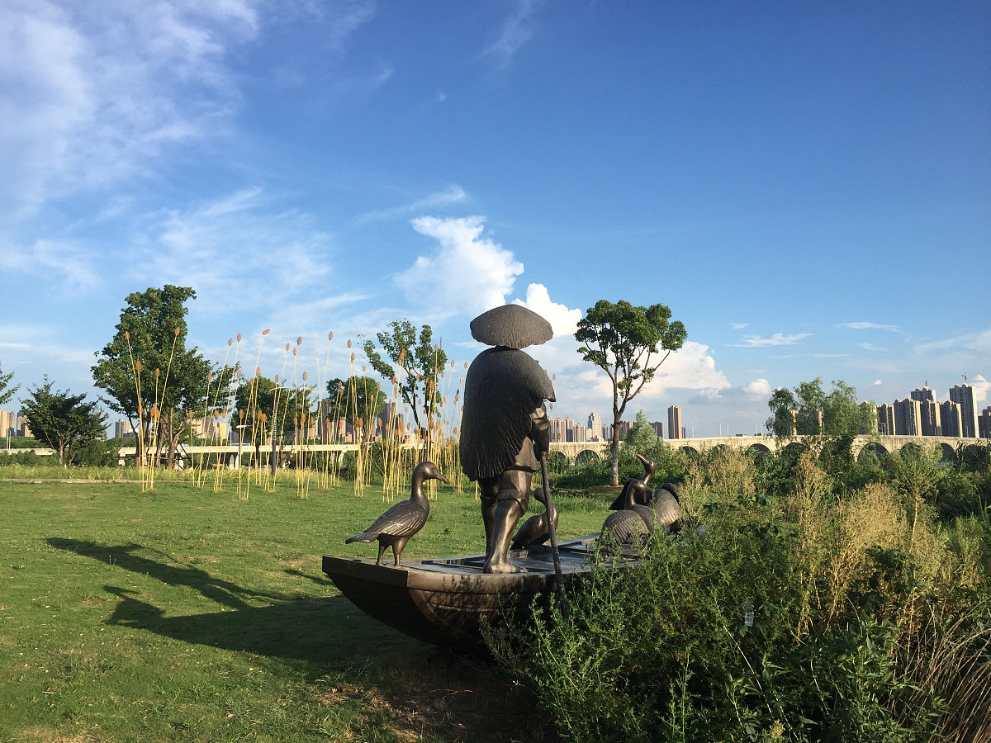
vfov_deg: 48.2
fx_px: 830
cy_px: 372
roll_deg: +0.5
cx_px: 496
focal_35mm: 29
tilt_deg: +6.5
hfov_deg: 61.7
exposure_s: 1/1412
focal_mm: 4.15
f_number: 2.2
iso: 32
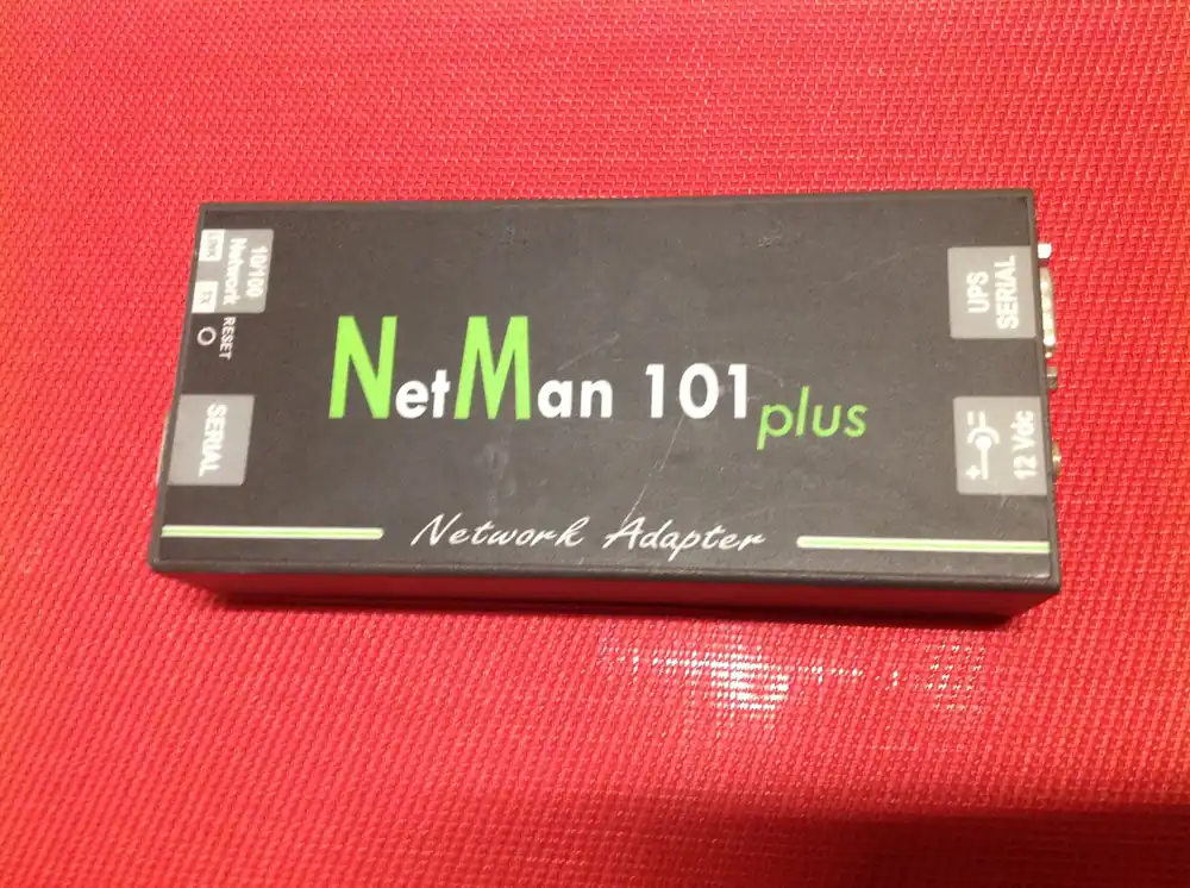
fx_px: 1201
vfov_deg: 40.6
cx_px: 595
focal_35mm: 35
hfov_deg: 52.7
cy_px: 444
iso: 250
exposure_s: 1/15
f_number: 2.4
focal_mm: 4.28
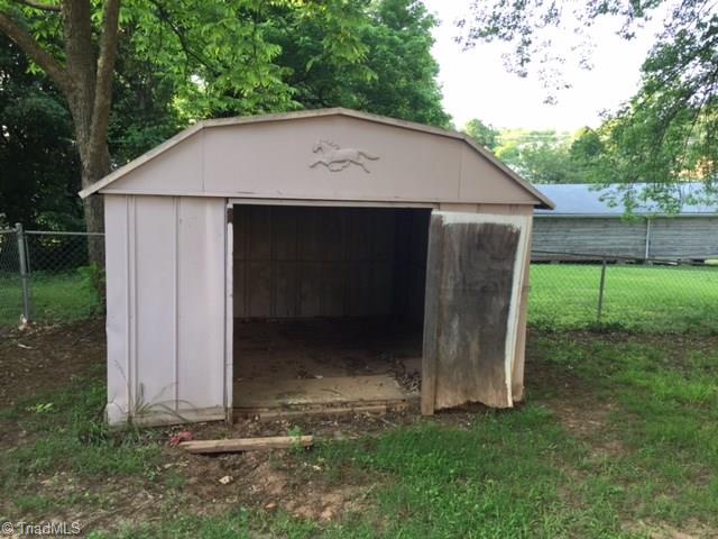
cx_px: 359
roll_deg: -0.3
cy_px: 270
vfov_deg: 48.2
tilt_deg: -11.0
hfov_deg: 61.7
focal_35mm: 29
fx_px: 602
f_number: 2.2
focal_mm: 4.15
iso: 32
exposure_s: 1/60
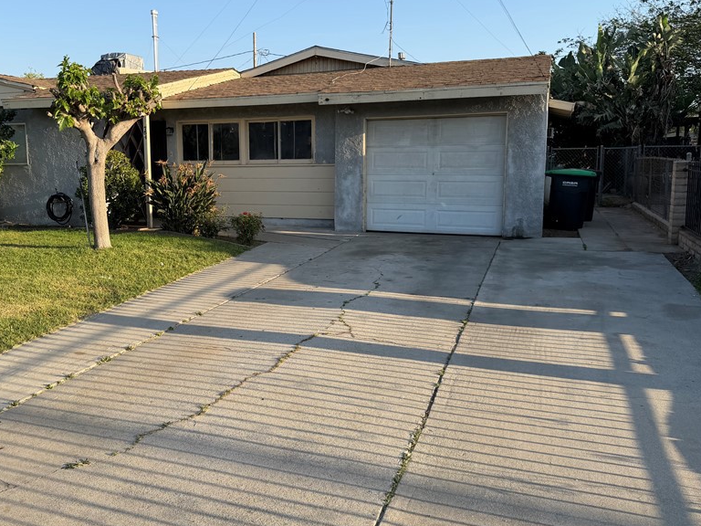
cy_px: 237
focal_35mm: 32
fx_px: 648
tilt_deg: -7.2
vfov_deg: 44.1
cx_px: 267
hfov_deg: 56.2
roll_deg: +1.3
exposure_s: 1/1949
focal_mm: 6.76
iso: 80
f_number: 1.78
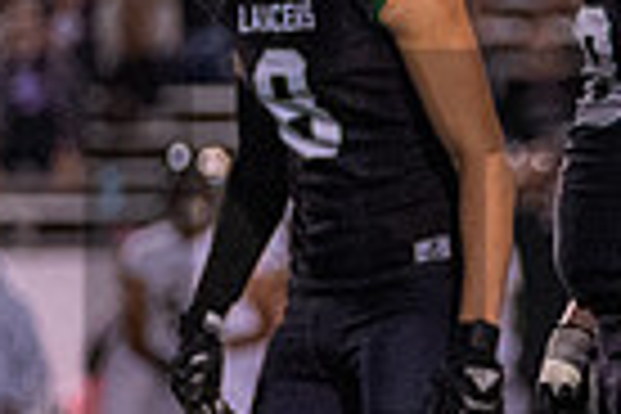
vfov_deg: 1.7
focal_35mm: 799
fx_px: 13782
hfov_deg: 2.6
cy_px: 191
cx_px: 926
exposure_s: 1/800
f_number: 2.8
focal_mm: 155
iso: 6400
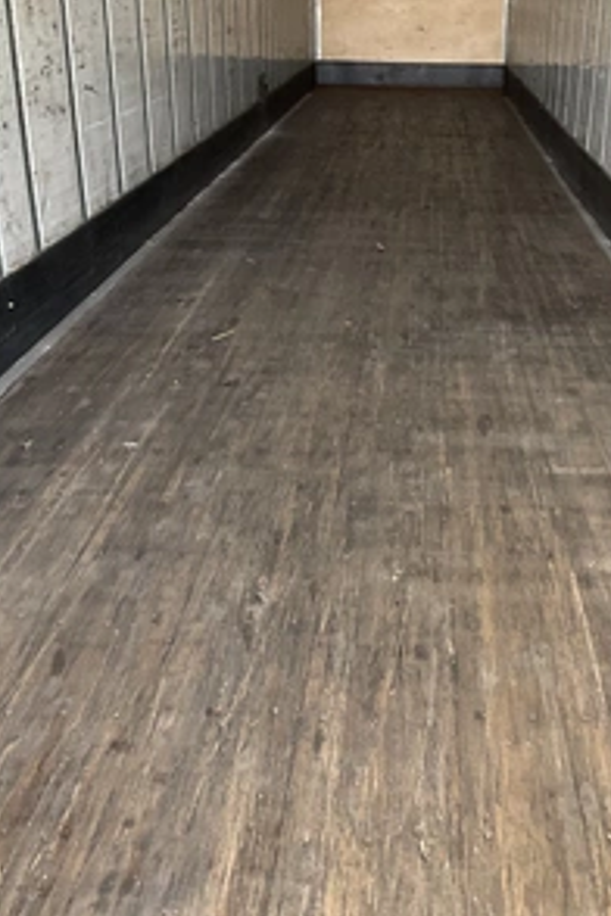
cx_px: 402
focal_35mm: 41
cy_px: 464
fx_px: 1044
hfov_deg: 32.4
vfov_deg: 47.4
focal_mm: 3
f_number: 1.8
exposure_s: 1/87
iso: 64
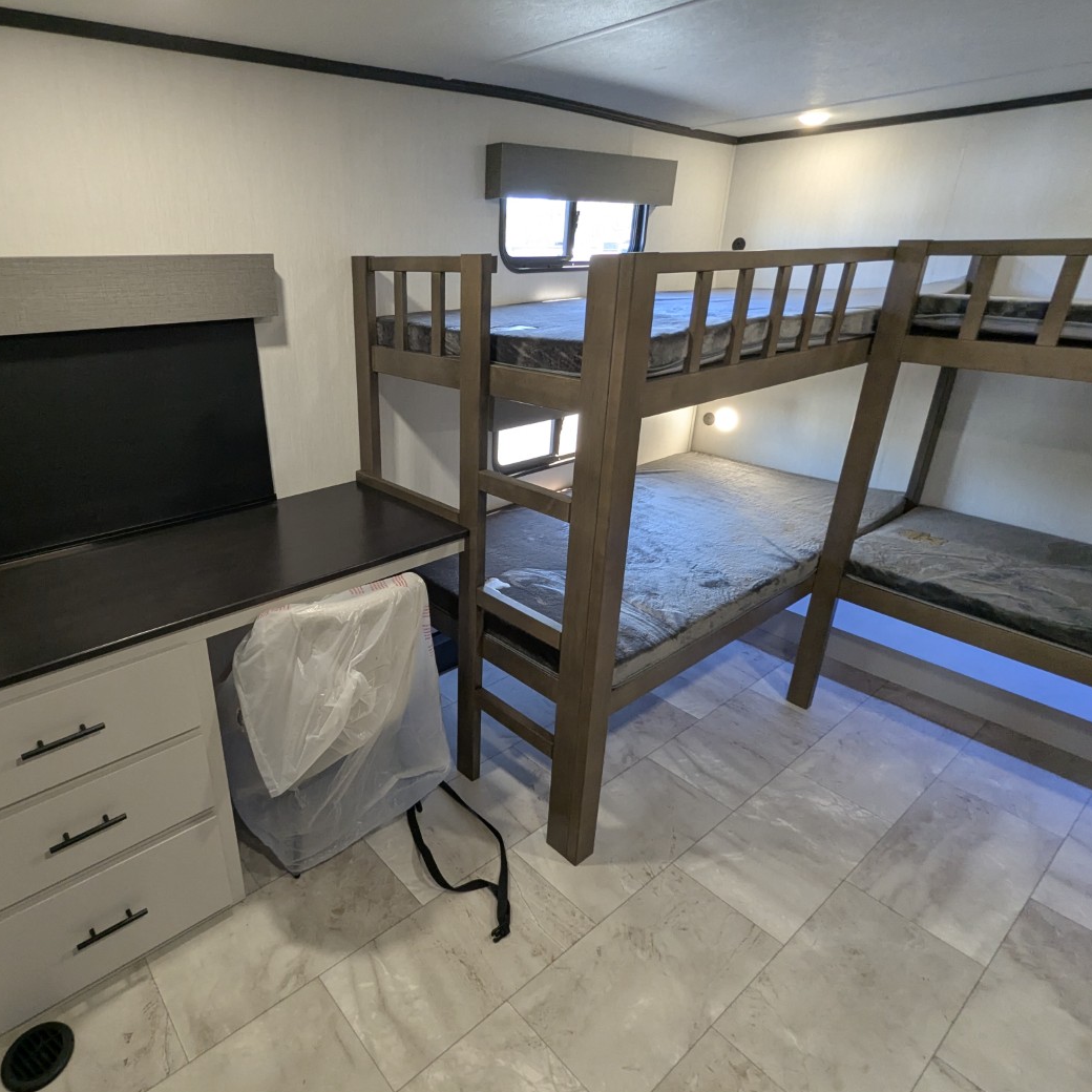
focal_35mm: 19
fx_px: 678
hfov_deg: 76.5
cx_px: 419
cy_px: 550
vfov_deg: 77.7
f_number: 2.2
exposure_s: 1/78
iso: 206
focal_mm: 2.35
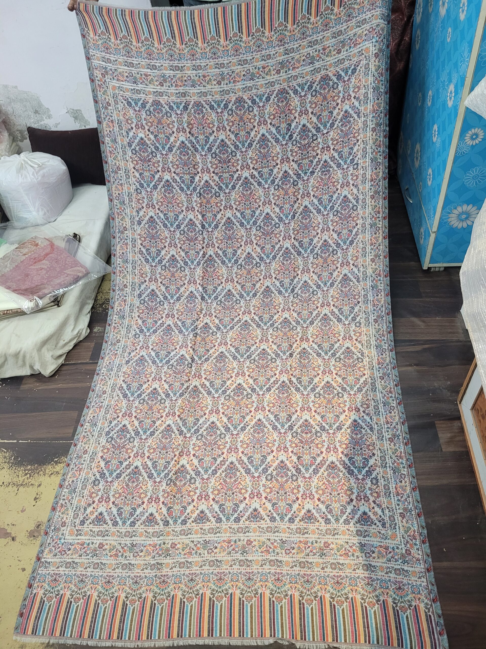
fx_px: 487
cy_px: 324
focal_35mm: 26
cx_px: 243
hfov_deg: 53.1
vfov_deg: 67.3
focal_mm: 5.4
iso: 400
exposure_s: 1/50
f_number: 1.8
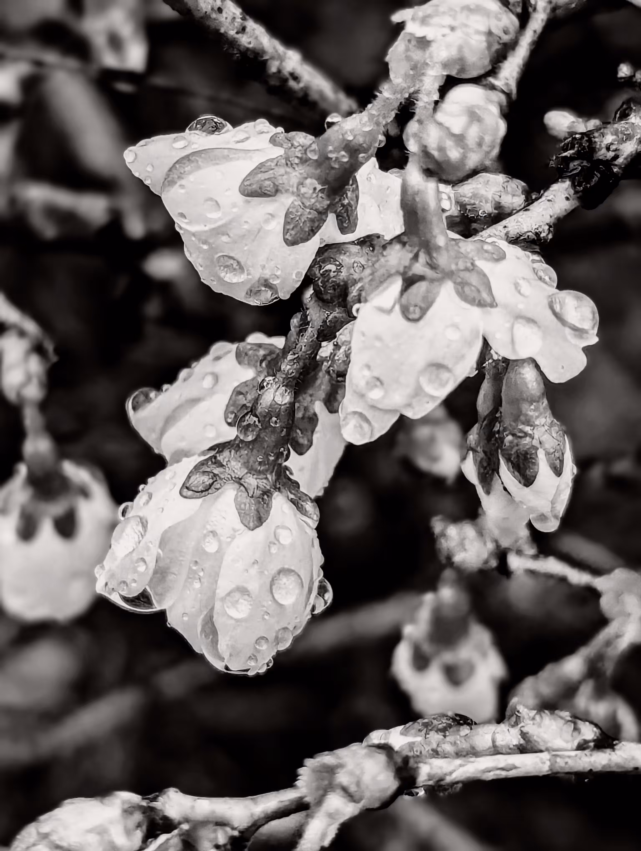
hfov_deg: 56.9
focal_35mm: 24
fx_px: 591
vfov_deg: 71.5
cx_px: 320
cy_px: 426
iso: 263
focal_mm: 6.81
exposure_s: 1/350
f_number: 1.9
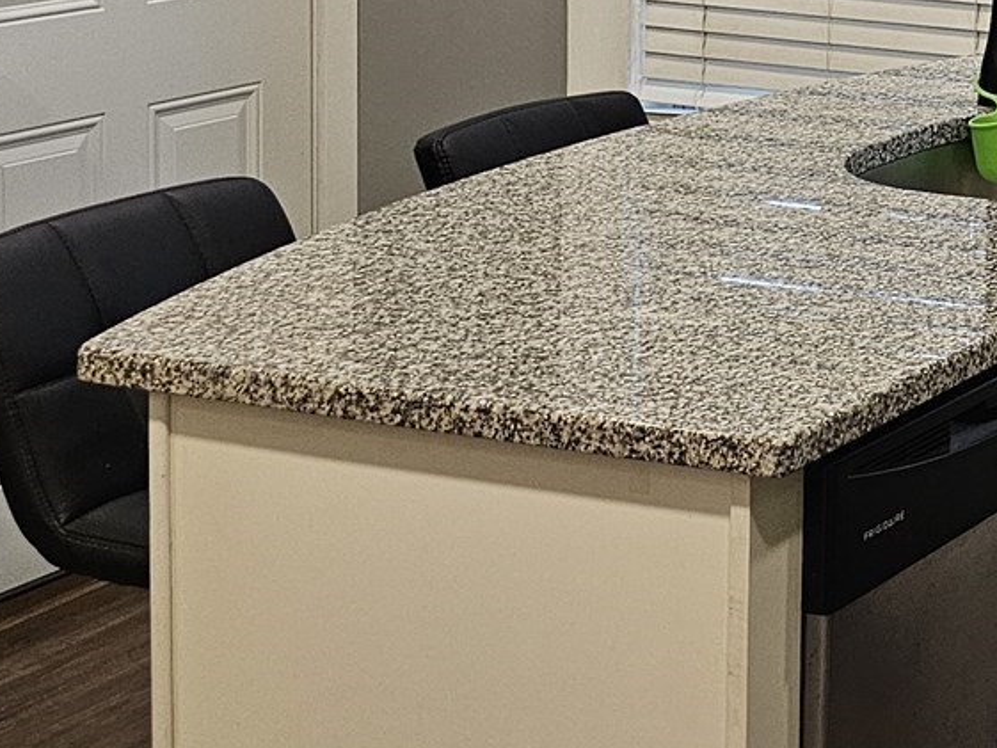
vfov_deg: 16.7
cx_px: 1594
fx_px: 2420
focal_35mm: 84
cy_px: -204
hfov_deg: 19.5
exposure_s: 1/120
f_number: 1.7
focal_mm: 6.3
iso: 320
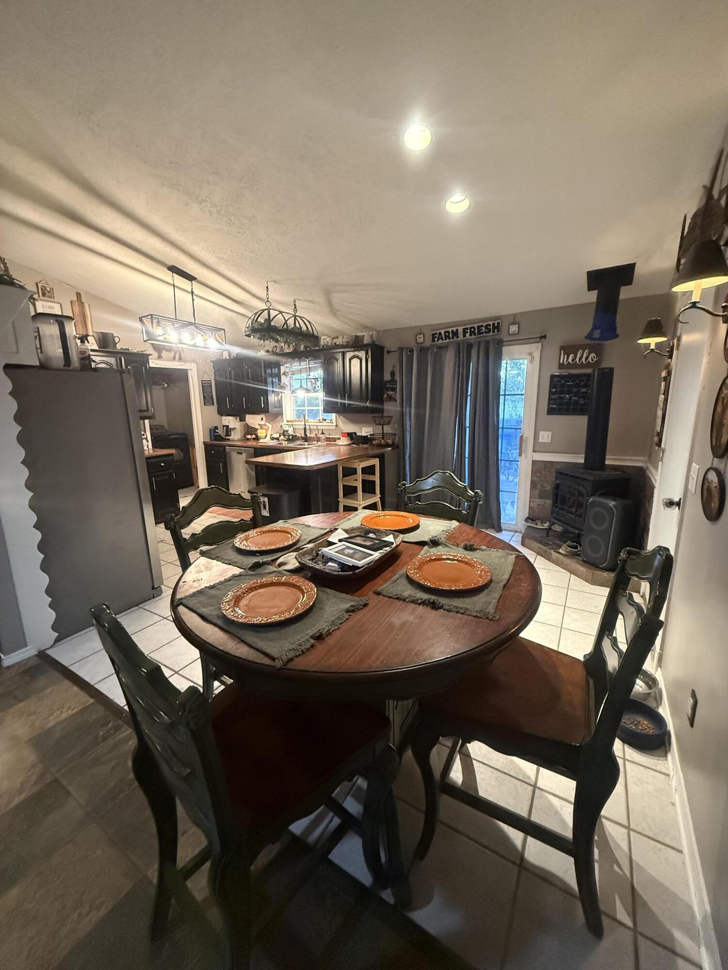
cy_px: 485
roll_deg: +0.1
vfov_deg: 102.1
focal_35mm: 14
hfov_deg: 85.7
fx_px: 393
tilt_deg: -12.5
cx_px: 364
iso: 1000
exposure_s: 1/60
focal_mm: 2.22
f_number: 2.2
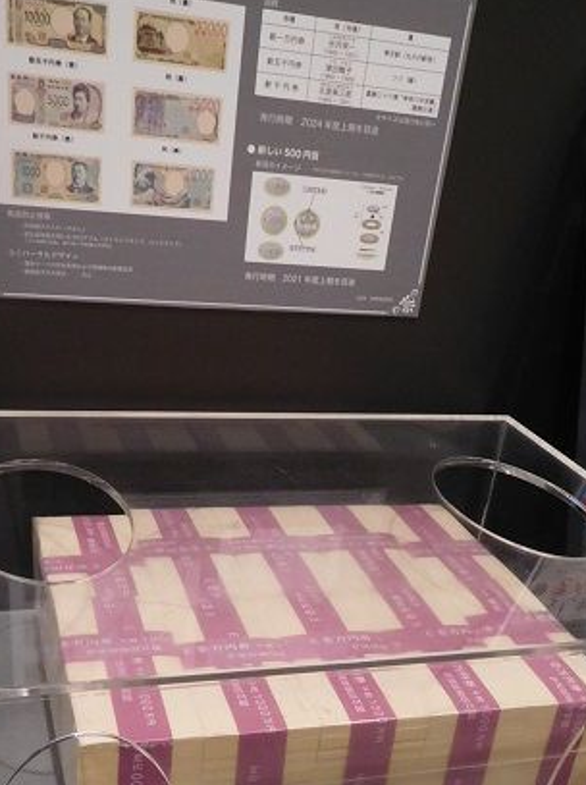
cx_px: 306
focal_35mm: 41
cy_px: 631
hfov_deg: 35.0
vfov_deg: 43.6
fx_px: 928
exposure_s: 1/30
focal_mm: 4.5
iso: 320
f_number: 3.4
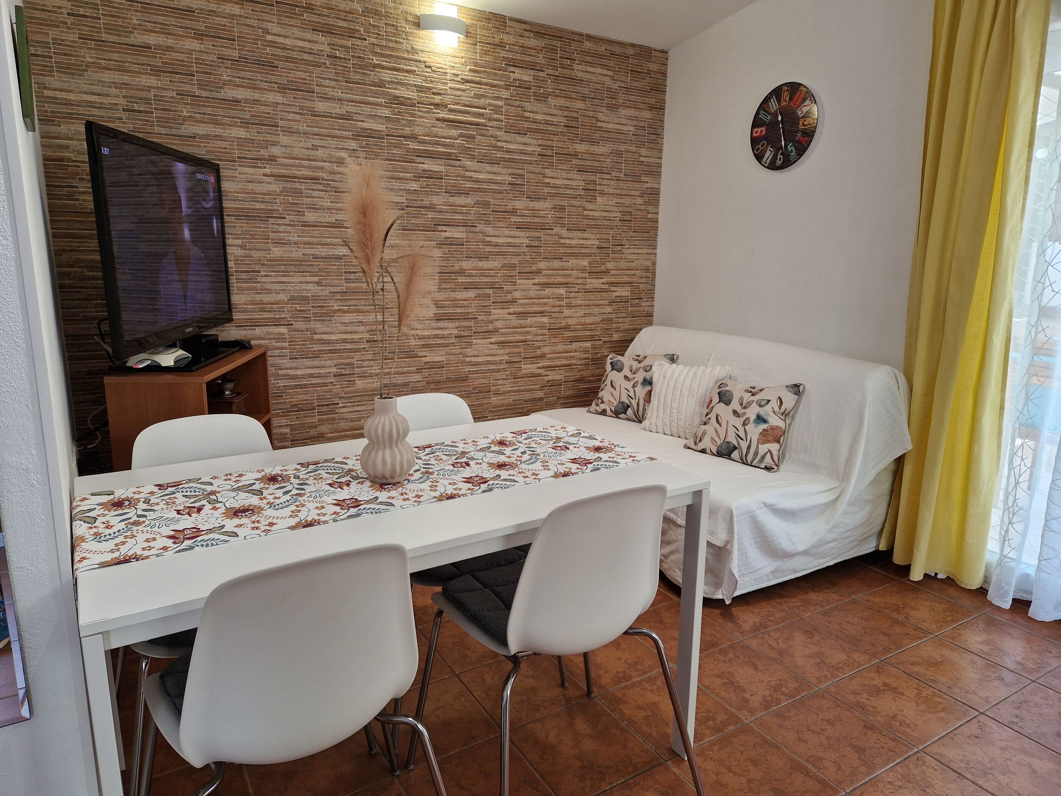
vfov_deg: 58.9
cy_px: 398
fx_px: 705
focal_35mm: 23
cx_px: 530
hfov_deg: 73.9
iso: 160
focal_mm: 5.4
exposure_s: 1/100
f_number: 1.8
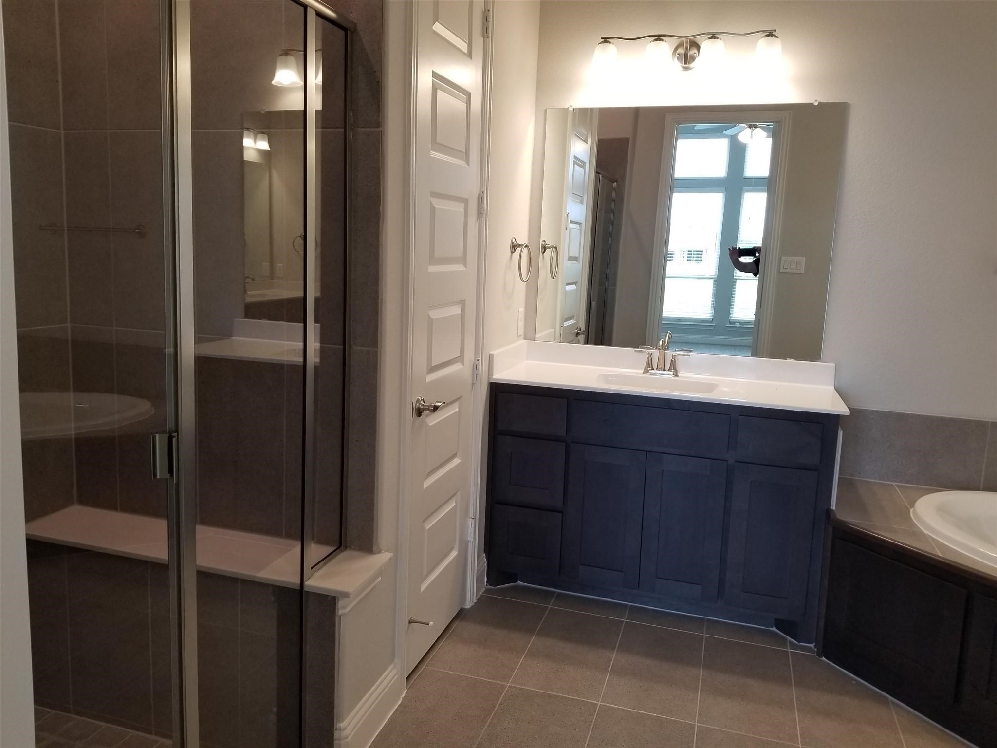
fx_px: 749
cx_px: 498
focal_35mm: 26
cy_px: 374
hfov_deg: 67.3
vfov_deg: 53.1
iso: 64
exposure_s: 1/60
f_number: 1.7
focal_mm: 4.25
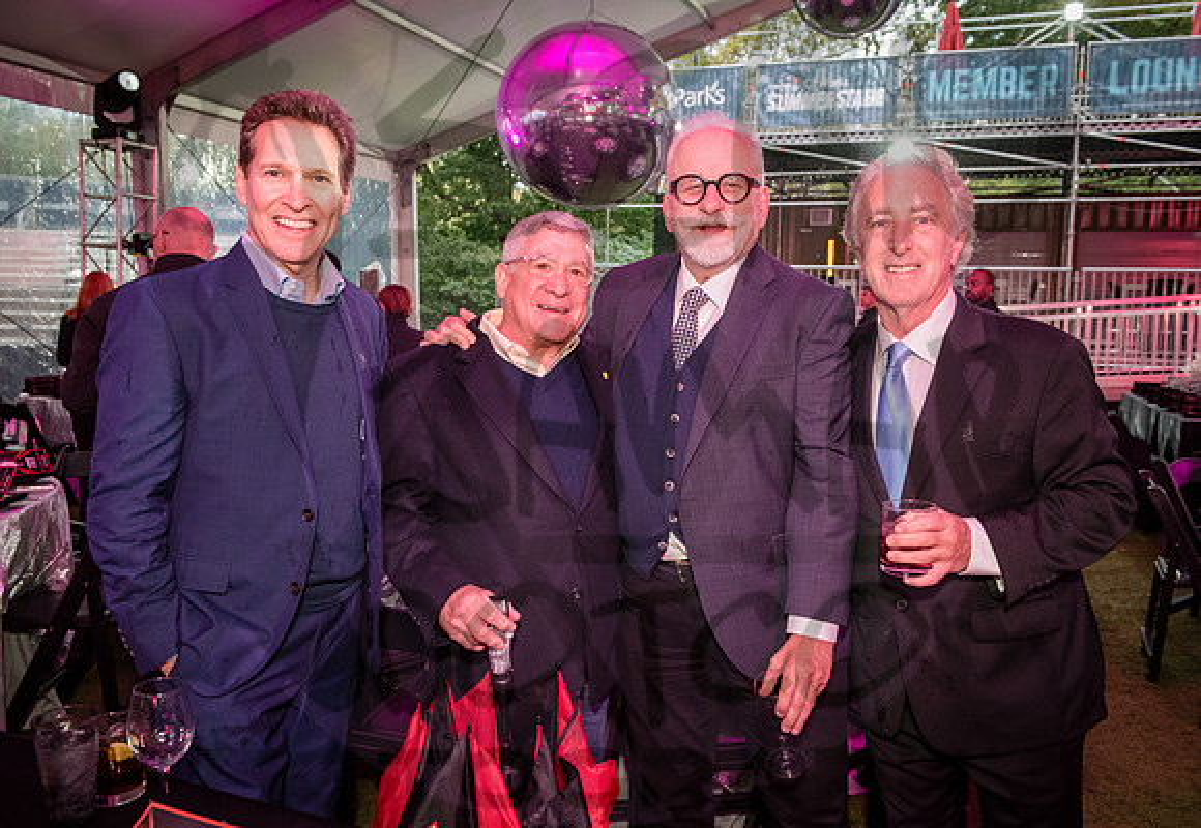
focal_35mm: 30
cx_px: 620
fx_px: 1000
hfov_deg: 62.0
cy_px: 414
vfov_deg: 45.0
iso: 5000
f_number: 4.5
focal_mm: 29
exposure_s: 1/125
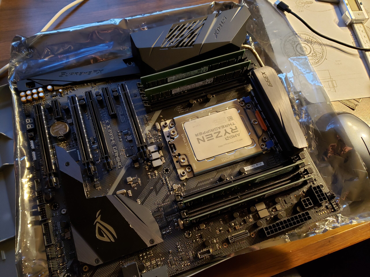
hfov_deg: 67.3
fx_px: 278
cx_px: 185
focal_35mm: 26
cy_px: 138
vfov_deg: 53.1
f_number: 1.5
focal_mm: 4.3
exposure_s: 1/60
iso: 250
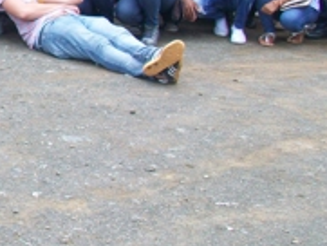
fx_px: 1002
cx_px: -135
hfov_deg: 17.1
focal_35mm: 106
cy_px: -38
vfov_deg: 13.6
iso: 64
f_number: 2.8
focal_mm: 5.7
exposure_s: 1/320
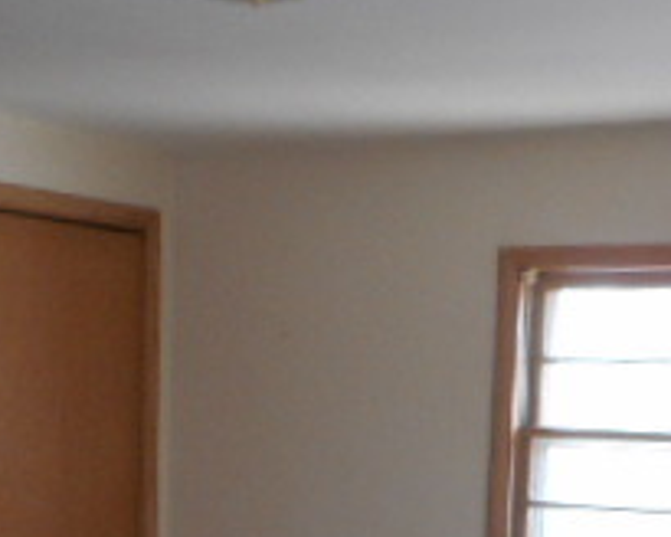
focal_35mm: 76
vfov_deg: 18.8
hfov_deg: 25.1
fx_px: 1509
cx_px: 314
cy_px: 684
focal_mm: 4.5
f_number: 3.7
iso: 180
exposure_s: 1/30
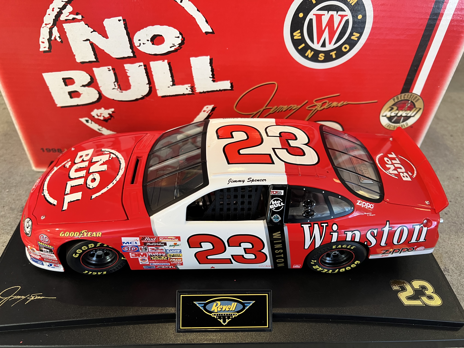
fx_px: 349
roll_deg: -2.6
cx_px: 232
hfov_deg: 67.3
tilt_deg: -41.6
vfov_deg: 53.1
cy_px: 174
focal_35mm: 26
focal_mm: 5.7
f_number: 1.5
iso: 200
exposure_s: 1/60
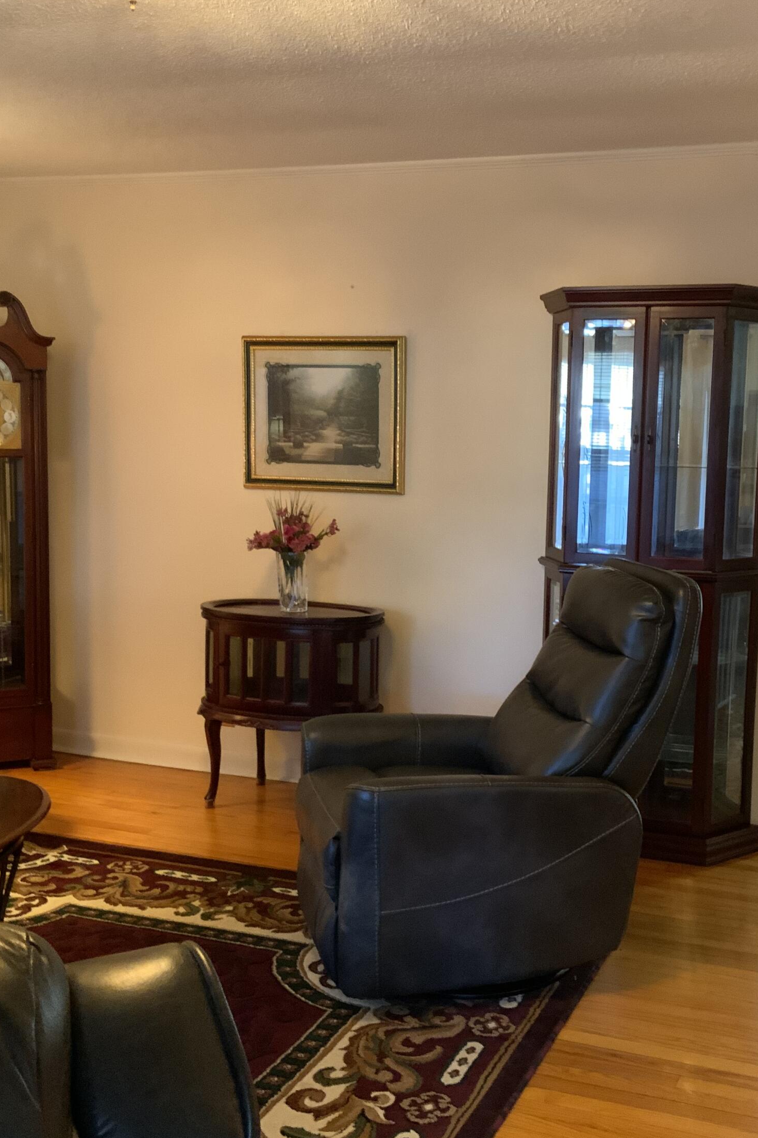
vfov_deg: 47.4
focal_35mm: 41
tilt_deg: -6.2
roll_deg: -1.9
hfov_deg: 32.5
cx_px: 473
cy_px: 574
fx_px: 1295
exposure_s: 1/40
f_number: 1.8
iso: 250
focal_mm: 3
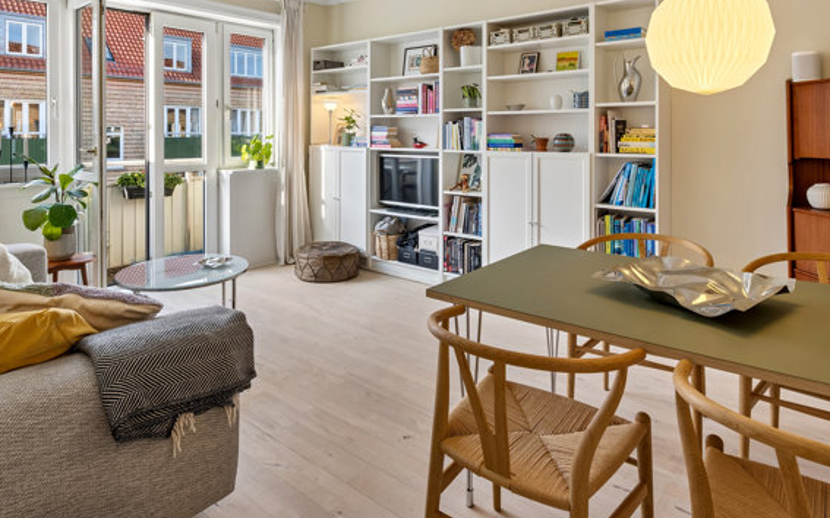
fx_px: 520
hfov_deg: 77.2
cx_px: 414
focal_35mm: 23
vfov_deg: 50.9
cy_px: 135
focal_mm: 16
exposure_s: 1/30
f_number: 9
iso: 160
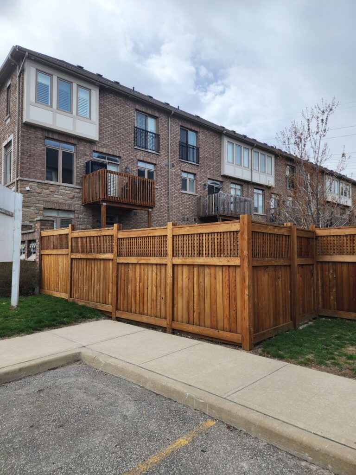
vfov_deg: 73.9
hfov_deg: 58.9
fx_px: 315
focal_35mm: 23
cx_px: 178
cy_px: 238
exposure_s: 1/1328
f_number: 1.8
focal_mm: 6.4
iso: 12
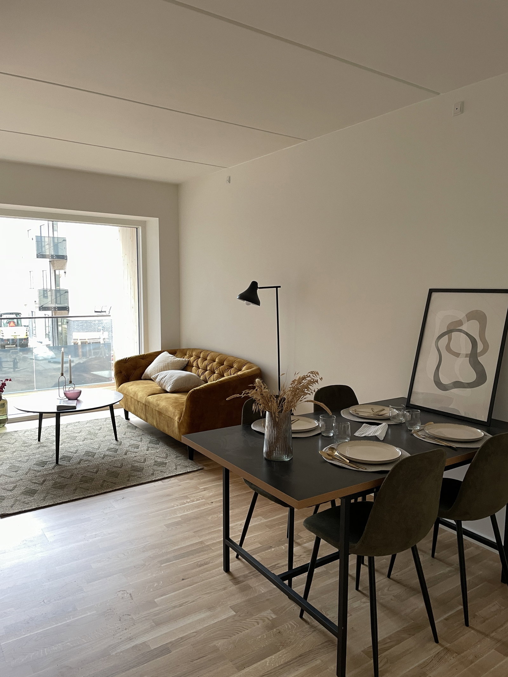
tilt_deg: -5.2
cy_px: 338
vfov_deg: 67.3
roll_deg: +0.5
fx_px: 509
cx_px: 254
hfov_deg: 53.1
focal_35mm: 26
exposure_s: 1/50
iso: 64
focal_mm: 4.2
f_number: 1.6
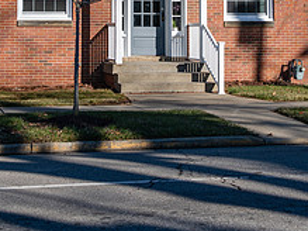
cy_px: -29
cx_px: 120
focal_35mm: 102
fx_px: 907
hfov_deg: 19.2
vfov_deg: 14.1
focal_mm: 40
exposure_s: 1/640
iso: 50
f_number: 4
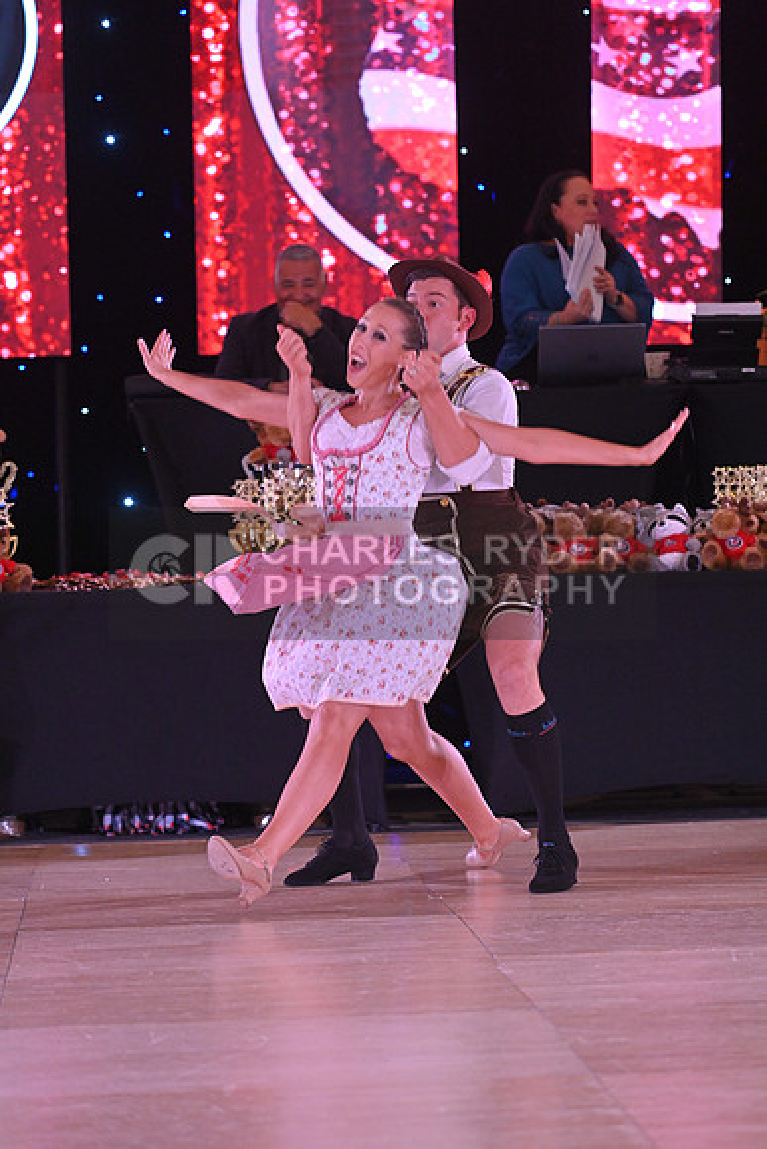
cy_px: 574
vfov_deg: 15.2
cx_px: 384
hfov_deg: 10.2
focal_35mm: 135
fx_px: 4311
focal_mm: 135
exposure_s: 1/320
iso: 3200
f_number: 5
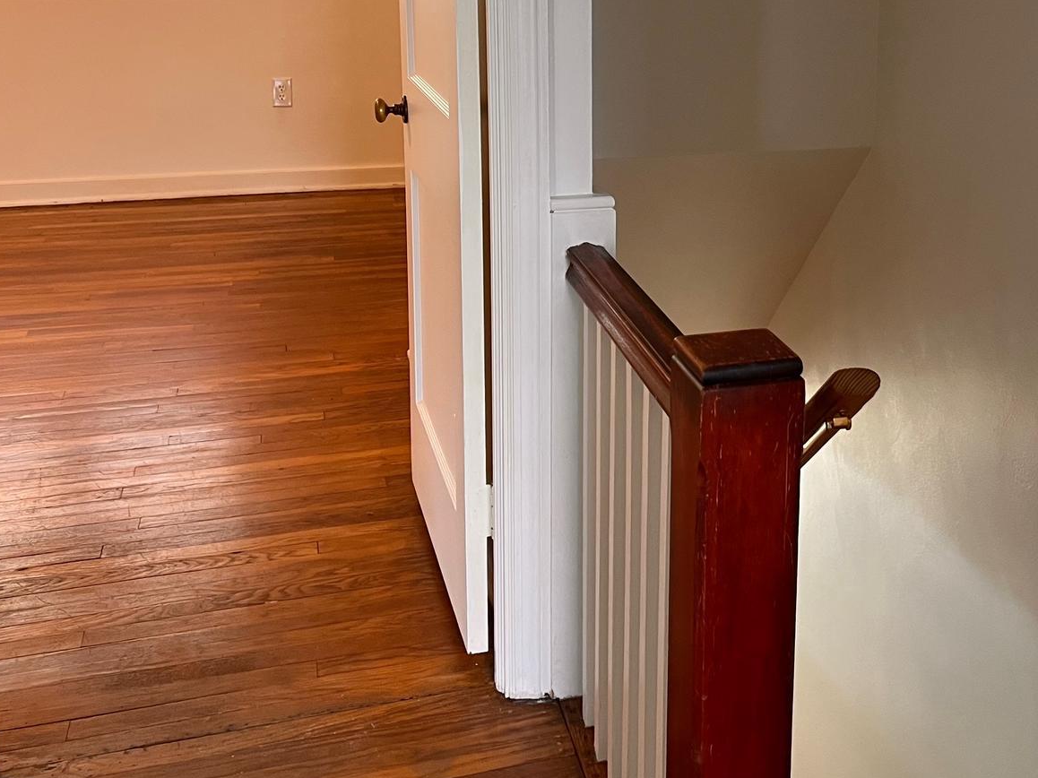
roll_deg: -0.3
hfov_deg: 40.5
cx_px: 722
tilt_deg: -11.3
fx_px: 1379
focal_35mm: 46
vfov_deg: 30.8
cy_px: 170
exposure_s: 1/60
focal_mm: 5.7
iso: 160
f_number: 1.5
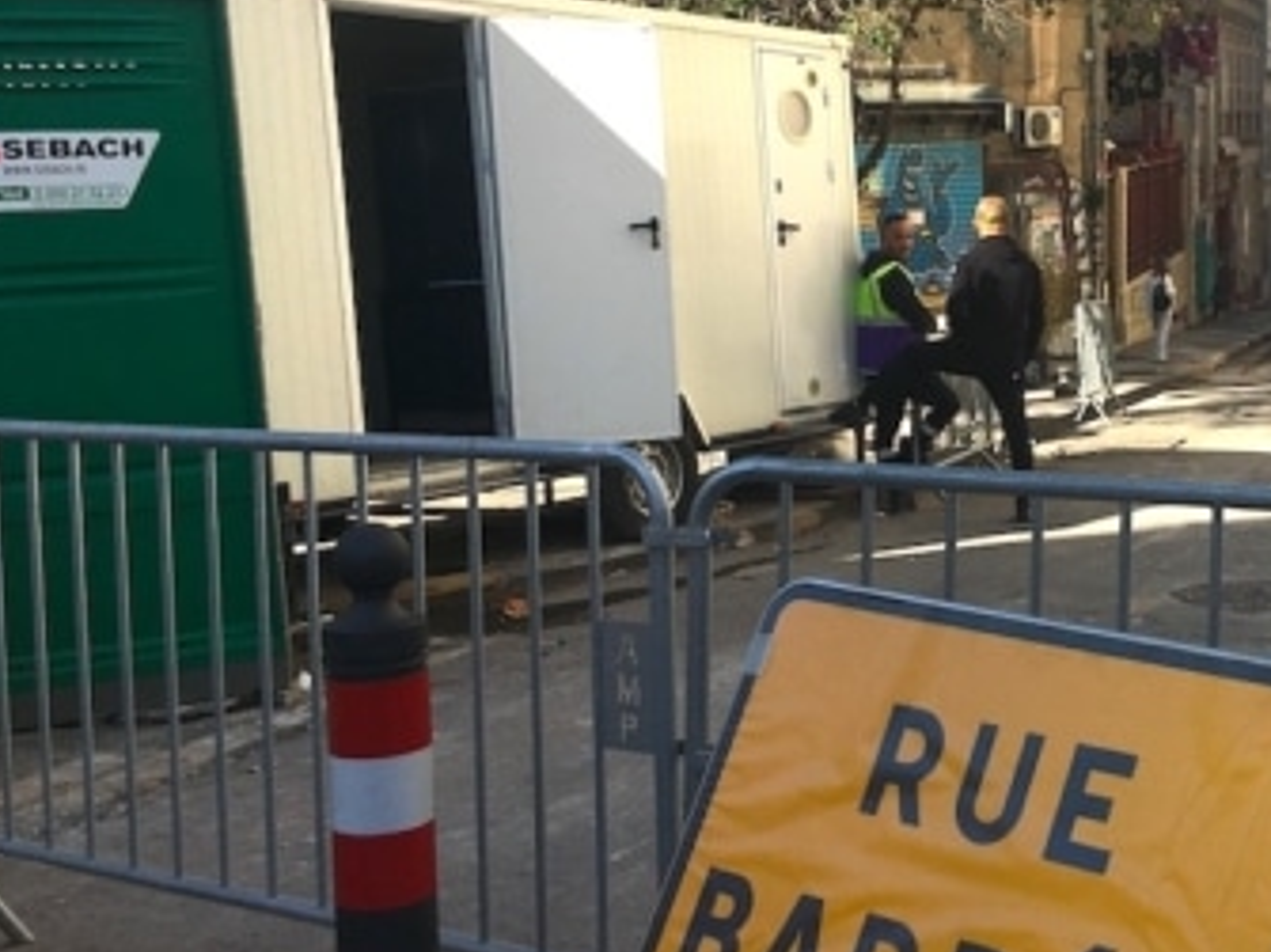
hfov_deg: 35.0
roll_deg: +0.1
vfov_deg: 28.0
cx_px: 1112
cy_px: 425
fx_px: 1909
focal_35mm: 52
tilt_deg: -8.6
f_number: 2.2
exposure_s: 1/1304
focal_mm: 4.15
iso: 25
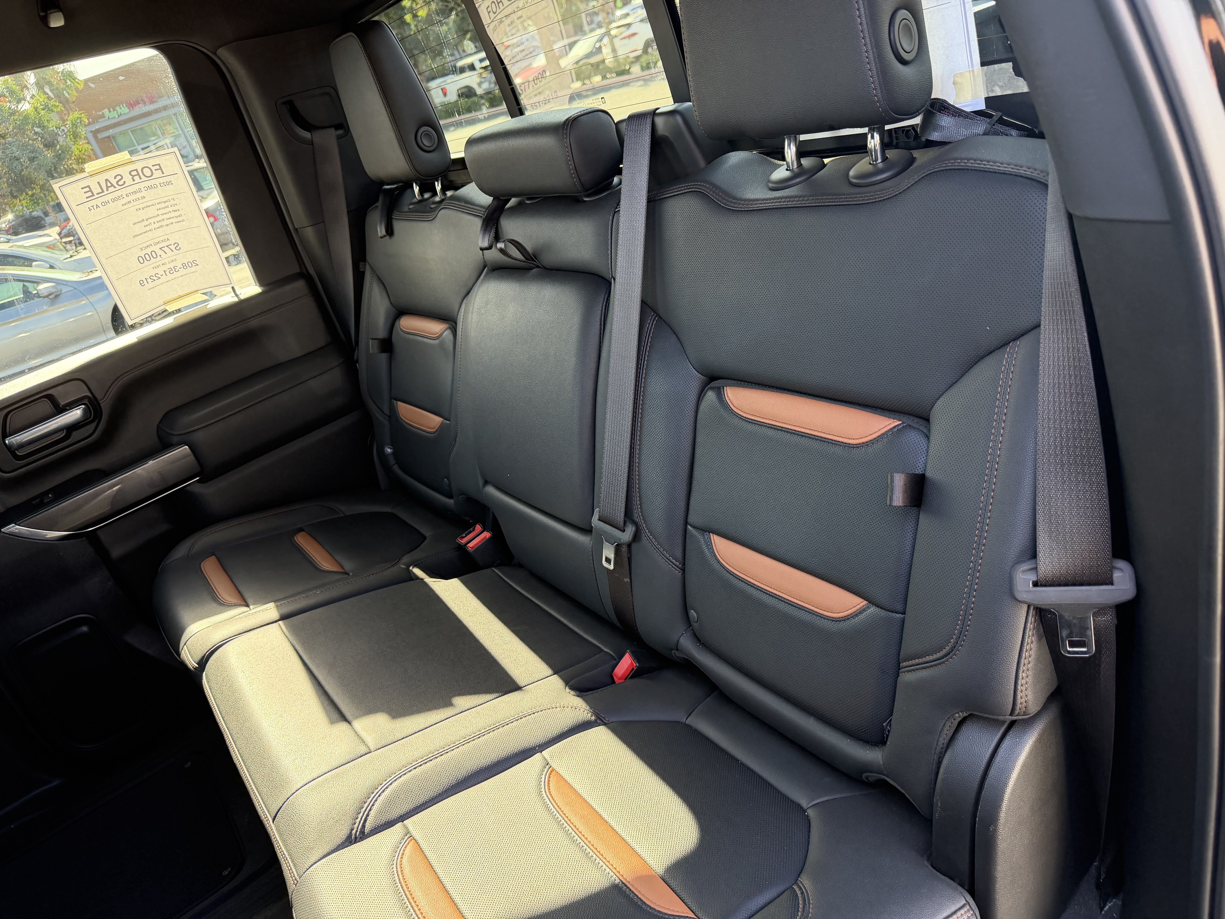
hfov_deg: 71.6
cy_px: 460
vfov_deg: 56.8
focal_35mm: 24
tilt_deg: -27.1
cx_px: 612
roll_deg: +18.5
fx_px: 849
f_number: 1.78
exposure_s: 1/138
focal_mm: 6.76
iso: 200
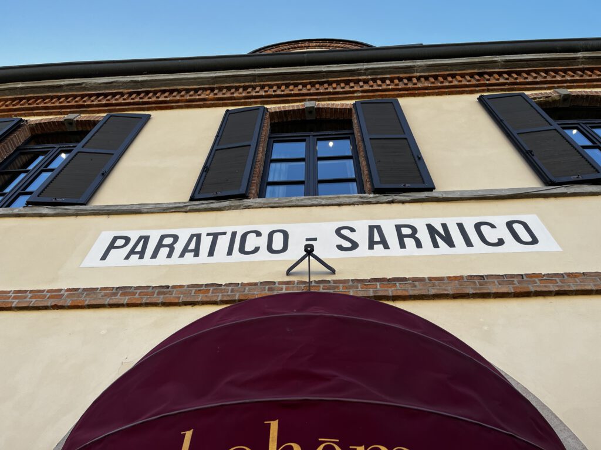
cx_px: 300
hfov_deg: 67.3
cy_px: 225
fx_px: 451
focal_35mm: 26
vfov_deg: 53.1
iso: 50
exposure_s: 1/787
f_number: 1.6
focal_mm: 5.1
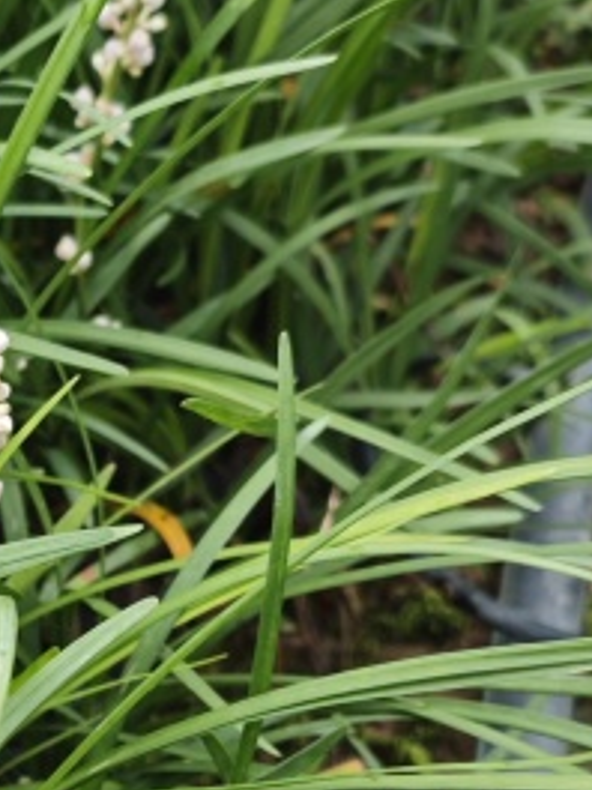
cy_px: 660
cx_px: -188
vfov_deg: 20.8
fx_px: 2121
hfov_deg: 15.1
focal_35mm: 93
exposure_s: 1/185
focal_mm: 6.55
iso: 50
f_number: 1.6
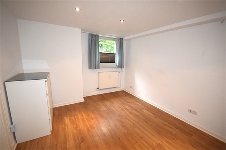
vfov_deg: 77.3
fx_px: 94
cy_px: 75
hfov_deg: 100.4
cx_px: 113
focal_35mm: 15
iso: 1250
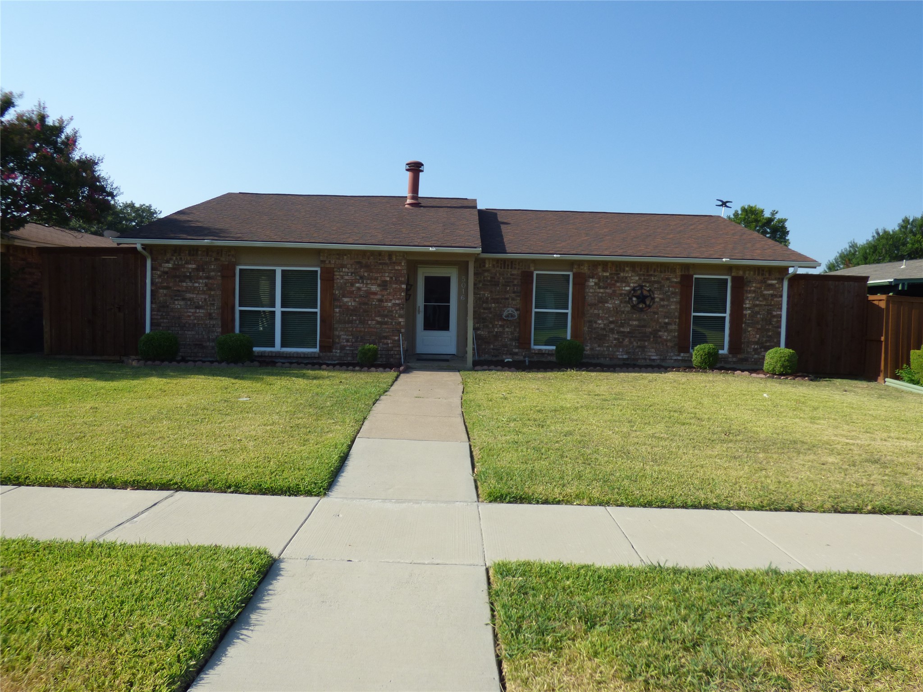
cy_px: 346
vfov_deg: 58.9
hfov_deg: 73.9
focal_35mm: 23
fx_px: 613
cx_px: 462
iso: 100
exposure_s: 1/1300
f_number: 3
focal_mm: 4.11
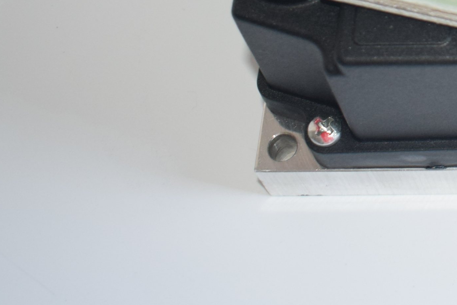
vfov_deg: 11.2
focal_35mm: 117
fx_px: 1486
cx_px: 666
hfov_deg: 16.1
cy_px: -183
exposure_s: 1/60
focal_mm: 24
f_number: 5
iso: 800
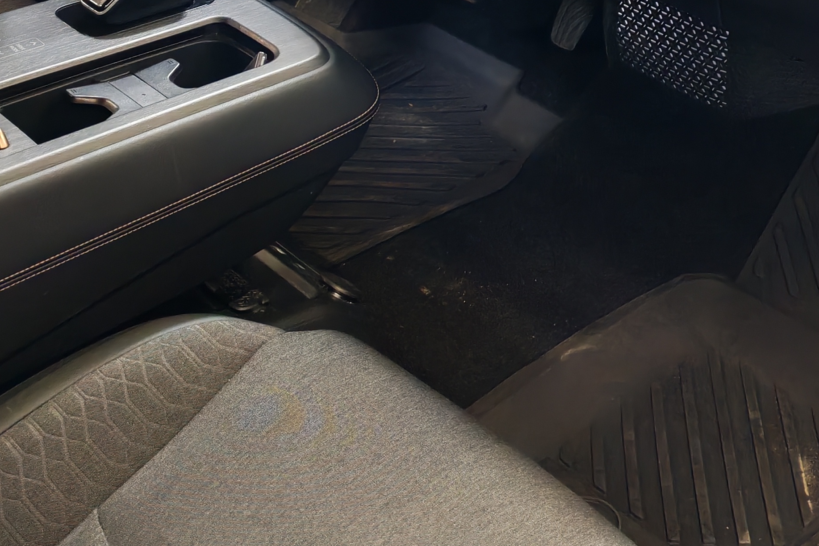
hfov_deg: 28.1
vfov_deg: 18.2
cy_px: -63
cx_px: 378
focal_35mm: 72
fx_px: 1638
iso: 981
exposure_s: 1/100
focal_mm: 6.12
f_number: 1.9
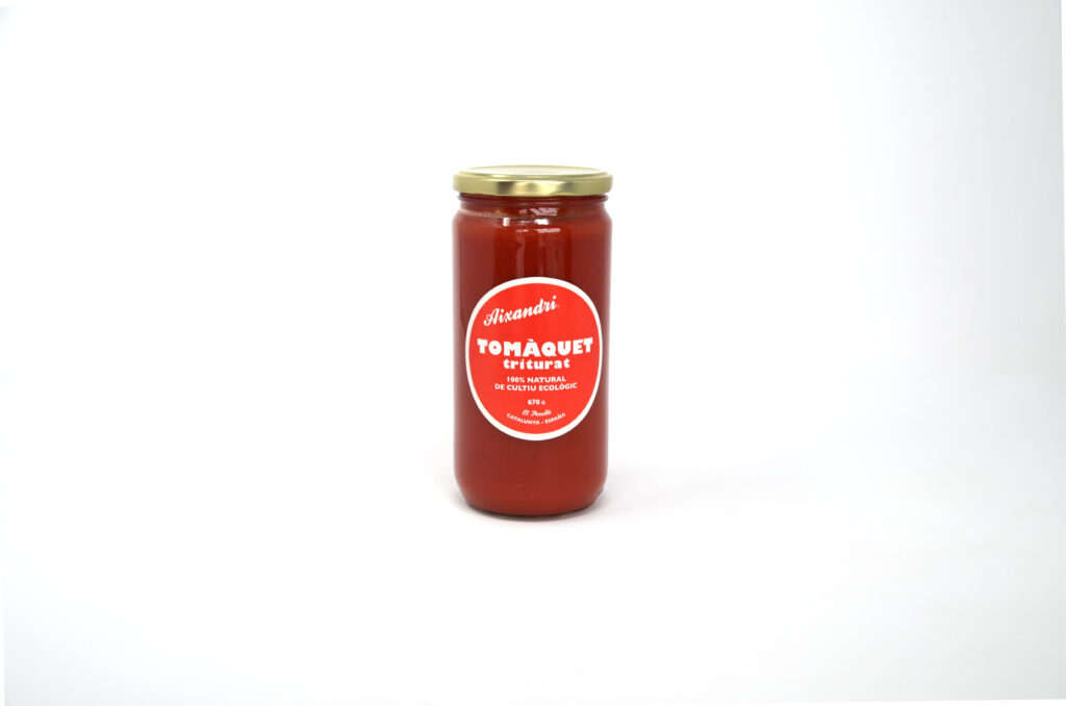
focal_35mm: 48
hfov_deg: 41.2
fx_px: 1418
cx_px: 533
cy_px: 353
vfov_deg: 27.9
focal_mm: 32
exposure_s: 1/160
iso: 100
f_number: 5.6
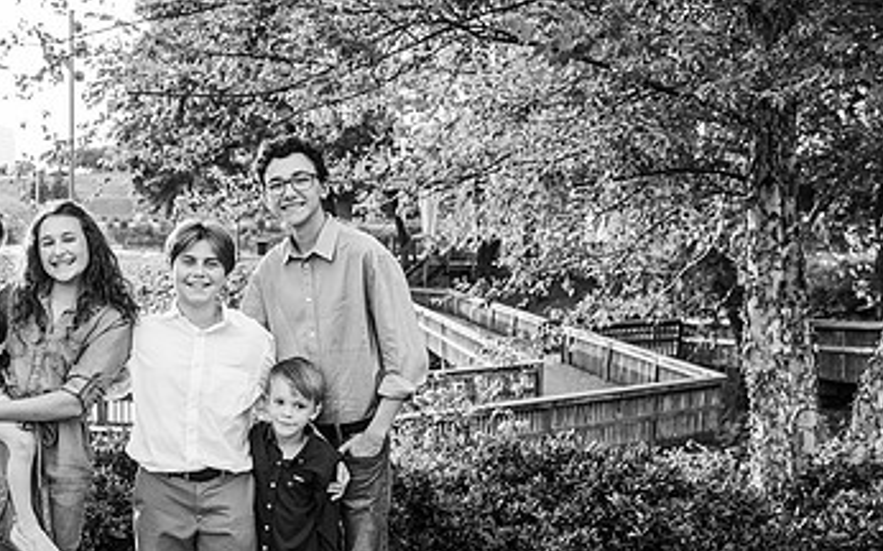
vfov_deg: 31.1
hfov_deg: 45.9
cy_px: 330
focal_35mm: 41
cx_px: 184
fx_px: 986
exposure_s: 1/200
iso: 320
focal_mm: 24
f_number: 3.2
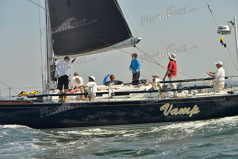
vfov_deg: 14.4
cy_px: 80
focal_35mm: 95
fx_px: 628
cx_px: 119
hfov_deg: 21.5
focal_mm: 95
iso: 200
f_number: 6.3
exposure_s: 1/1250
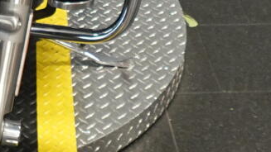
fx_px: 920
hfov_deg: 16.5
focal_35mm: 128
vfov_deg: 8.8
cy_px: -170
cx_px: 17
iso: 640
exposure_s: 1/80
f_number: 2
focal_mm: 7.6
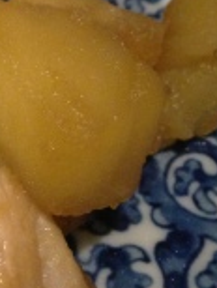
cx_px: -18
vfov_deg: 18.3
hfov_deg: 13.6
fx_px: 892
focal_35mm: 107
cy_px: 95
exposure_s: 1/15
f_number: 2.4
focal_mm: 4.13
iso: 500
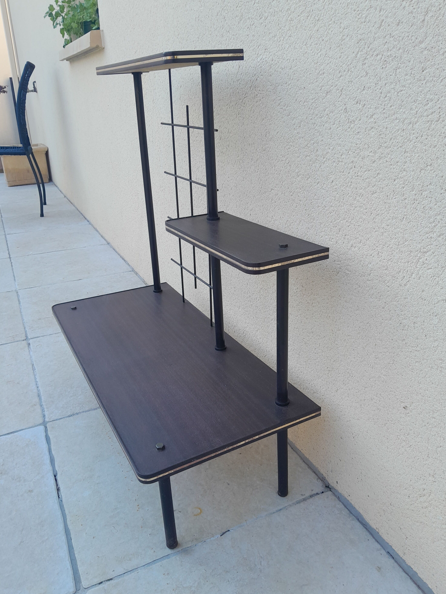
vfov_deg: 65.3
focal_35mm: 27
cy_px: 306
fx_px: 464
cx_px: 227
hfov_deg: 51.4
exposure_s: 1/120
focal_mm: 3.98
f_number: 1.8
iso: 40
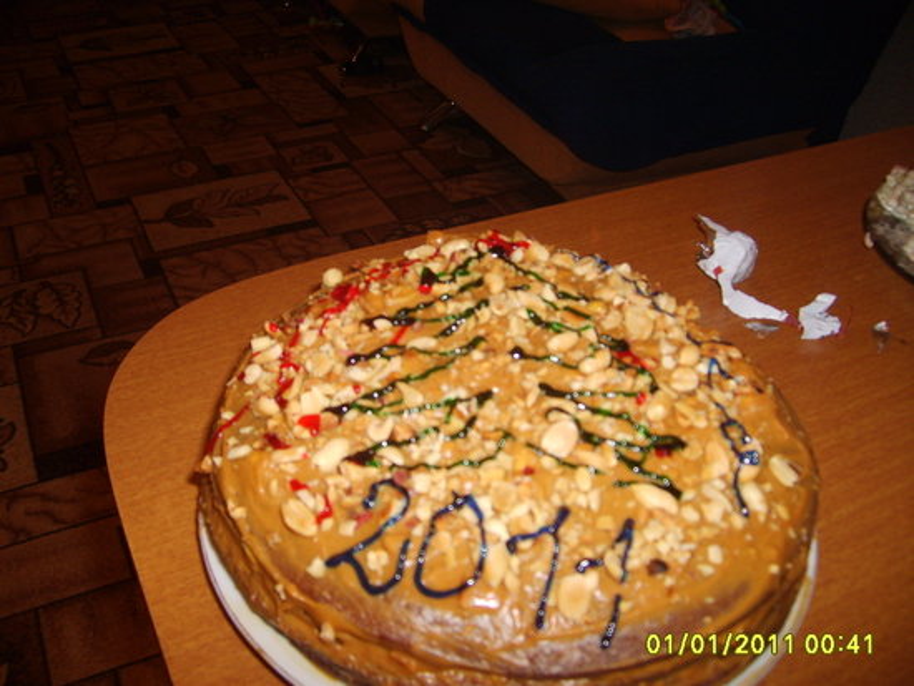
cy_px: 343
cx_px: 457
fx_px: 925
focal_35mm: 35
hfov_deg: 52.6
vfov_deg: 40.7
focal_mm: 5.8
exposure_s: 1/45
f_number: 2.8
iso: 100
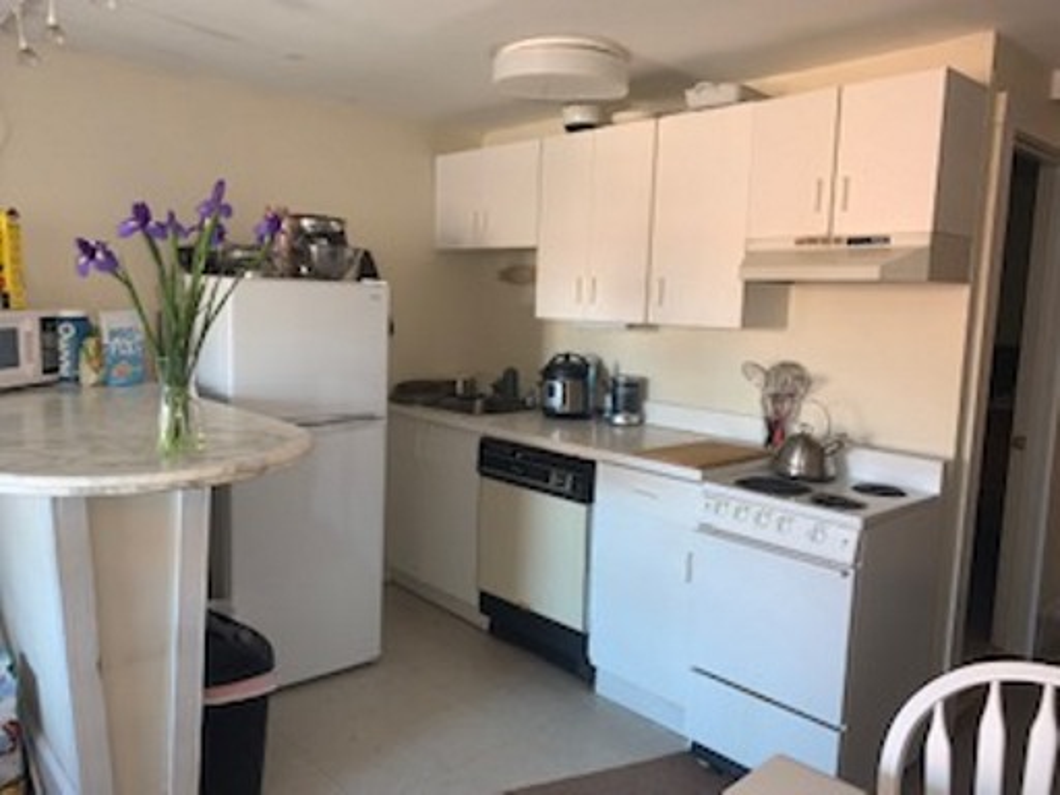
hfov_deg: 67.3
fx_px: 796
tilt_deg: -7.5
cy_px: 398
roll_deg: -1.3
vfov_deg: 53.1
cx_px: 530
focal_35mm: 26
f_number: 1.8
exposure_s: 1/14
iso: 40
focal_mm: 4.25
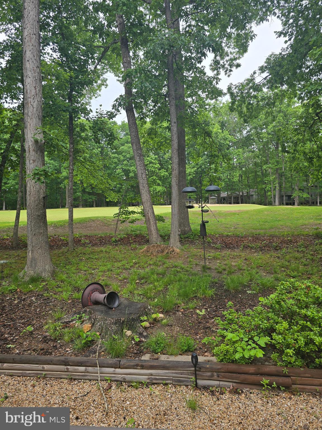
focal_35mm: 23
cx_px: 161
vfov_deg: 73.9
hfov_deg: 58.9
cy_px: 215
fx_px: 285
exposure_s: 1/180
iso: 25
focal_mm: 6.3
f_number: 1.7
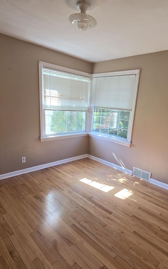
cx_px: 101
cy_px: 144
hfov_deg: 59.2
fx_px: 147
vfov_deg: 84.9
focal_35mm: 20
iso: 200
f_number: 1.9
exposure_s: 1/120
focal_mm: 2.2
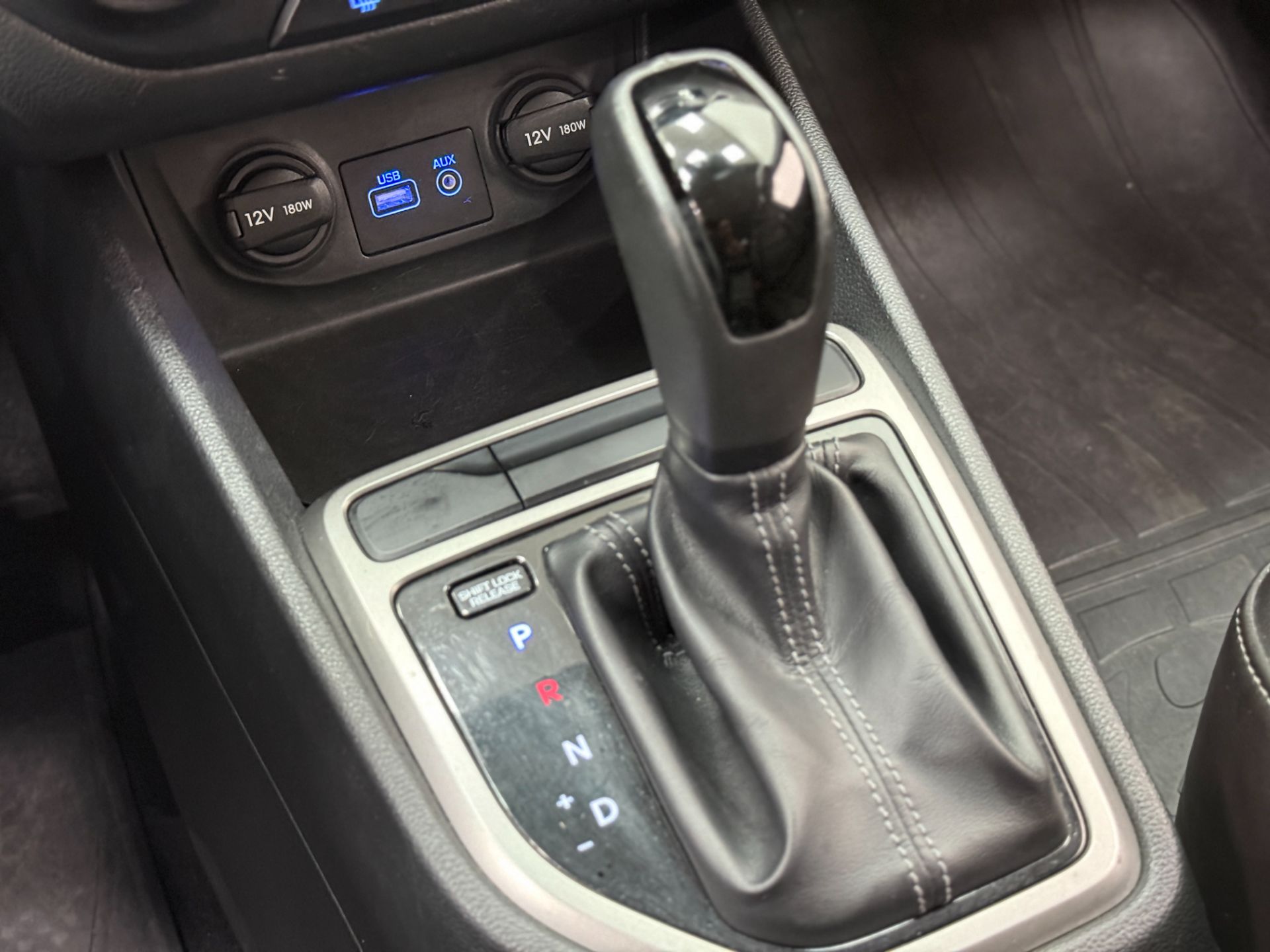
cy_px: 476
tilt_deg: -48.1
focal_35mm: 48
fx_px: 1761
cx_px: 635
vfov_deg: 30.3
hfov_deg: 39.7
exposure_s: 1/20
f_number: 1.78
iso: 1250
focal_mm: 6.76
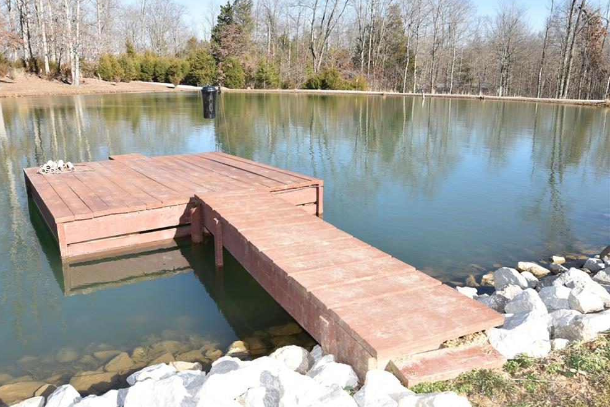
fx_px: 474
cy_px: 205
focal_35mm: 28
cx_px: 294
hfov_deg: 65.5
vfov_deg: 46.4
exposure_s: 1/160
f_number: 6.3
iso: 100
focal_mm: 18
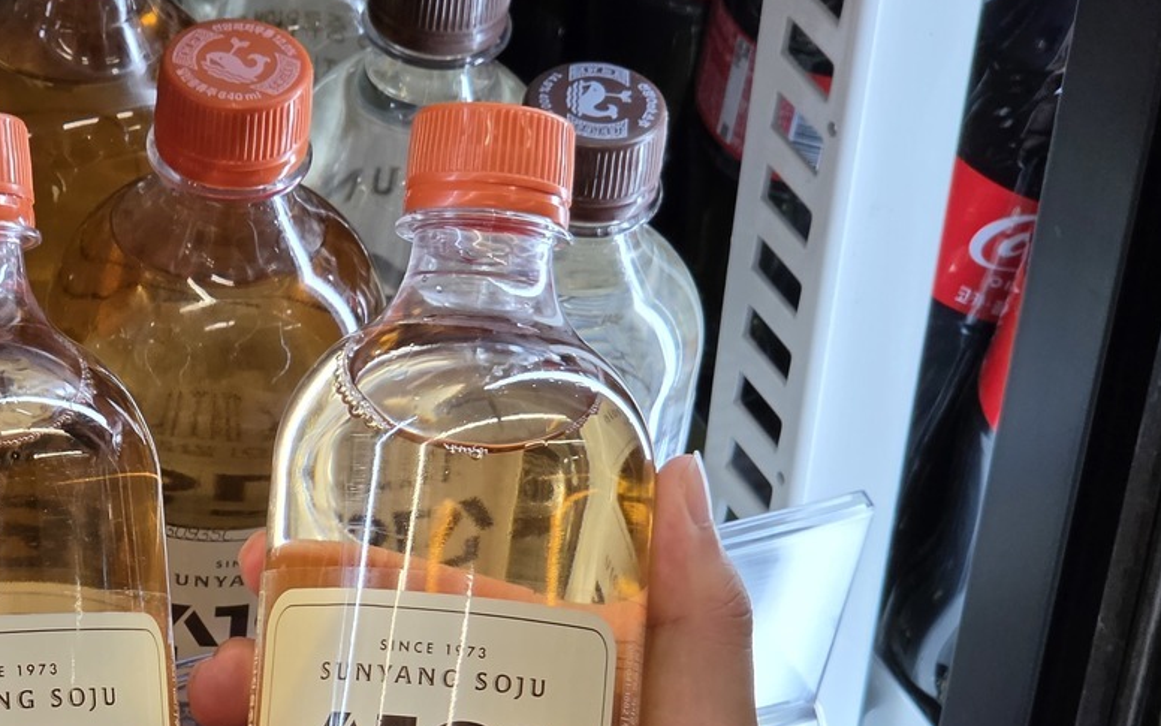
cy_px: 742
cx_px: 177
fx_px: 4177
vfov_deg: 9.8
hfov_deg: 15.7
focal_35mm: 132
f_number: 2.4
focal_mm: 7
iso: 50
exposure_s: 1/120
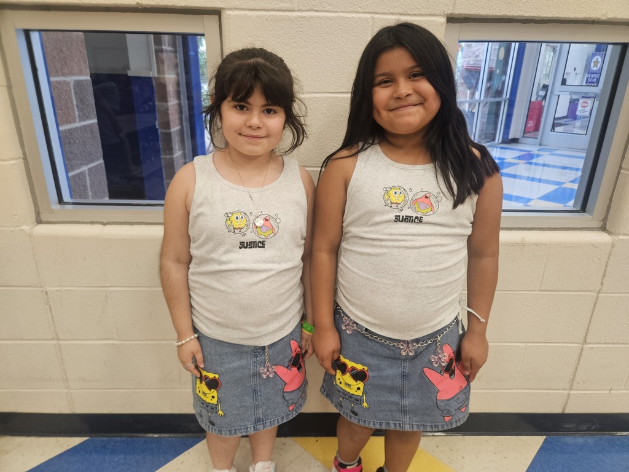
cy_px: 236
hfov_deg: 73.9
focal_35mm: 23
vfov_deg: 58.9
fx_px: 418
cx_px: 314
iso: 320
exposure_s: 1/120
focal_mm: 5.4
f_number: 1.8
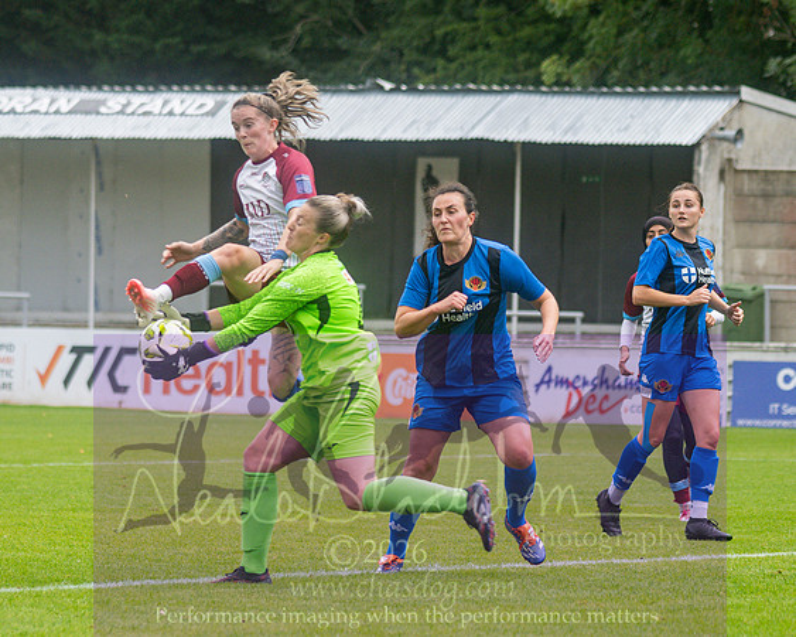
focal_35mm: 258
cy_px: 281
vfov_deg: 6.0
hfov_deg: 7.5
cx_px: 336
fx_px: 6085
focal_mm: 120
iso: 400
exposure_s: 1/1000
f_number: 4
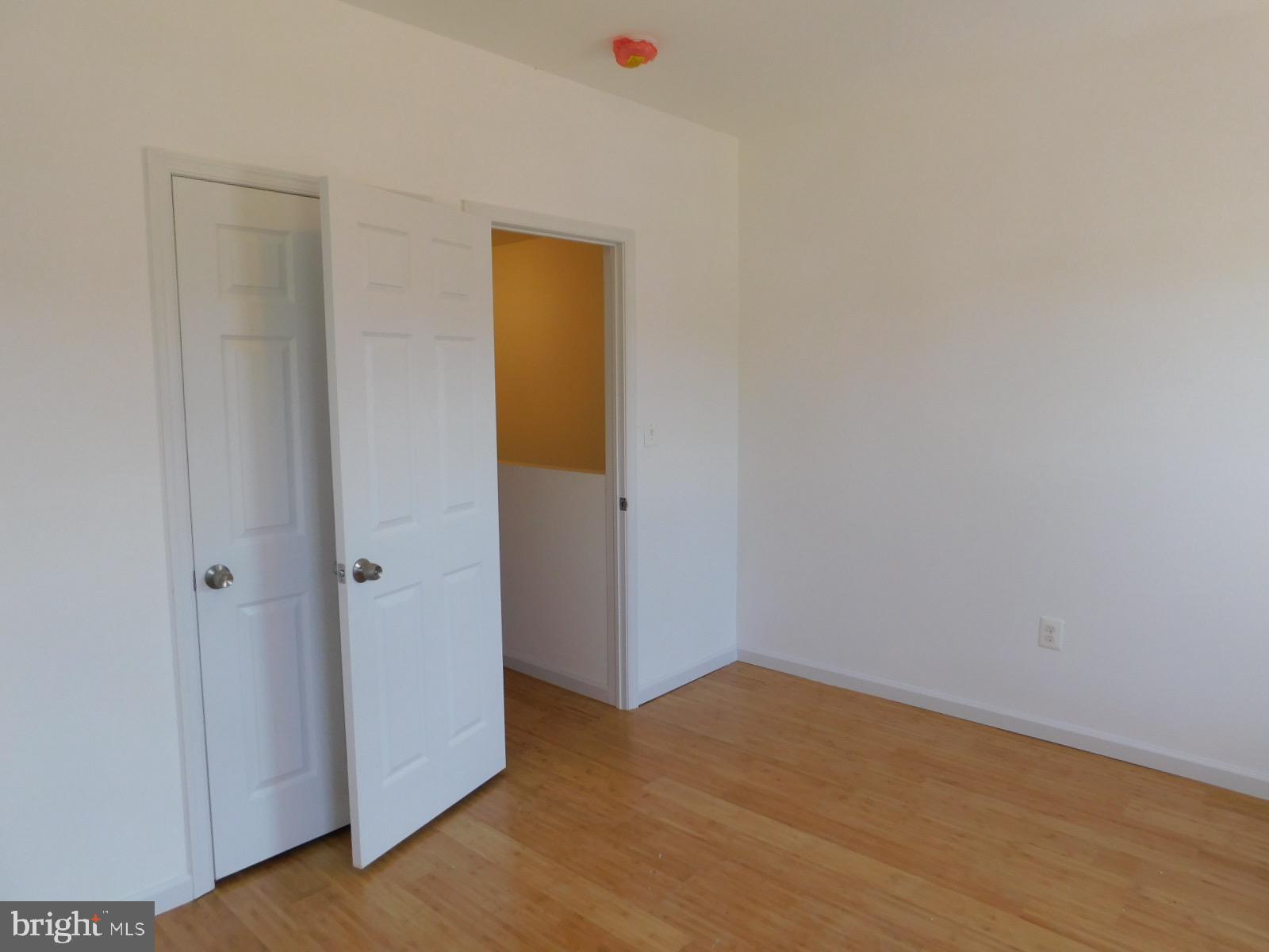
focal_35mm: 23
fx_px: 843
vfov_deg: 58.9
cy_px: 476
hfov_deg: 73.9
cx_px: 634
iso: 125
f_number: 3
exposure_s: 1/100
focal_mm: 4
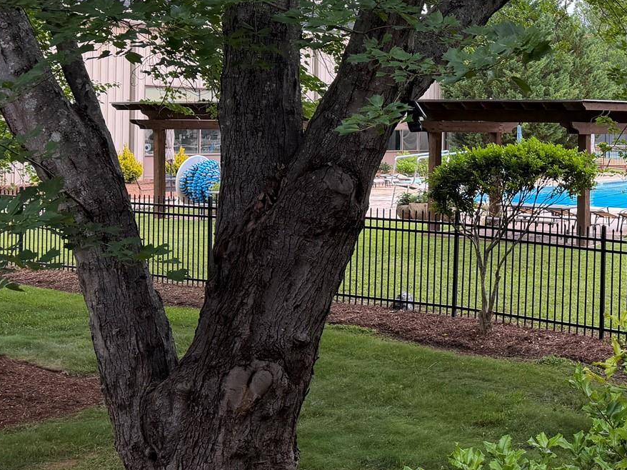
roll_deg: -0.4
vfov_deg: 25.8
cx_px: 643
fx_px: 1014
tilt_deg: +0.2
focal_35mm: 56
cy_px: 119
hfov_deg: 31.5
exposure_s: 1/170
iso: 80
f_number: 1.78
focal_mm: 6.76
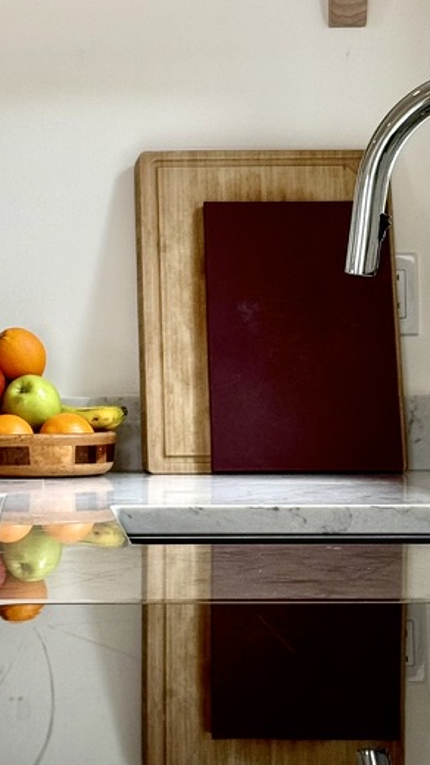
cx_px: 38
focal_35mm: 103
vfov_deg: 20.7
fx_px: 2091
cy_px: 318
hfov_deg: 11.7
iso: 100
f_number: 1.78
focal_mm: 6.76
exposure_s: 1/84
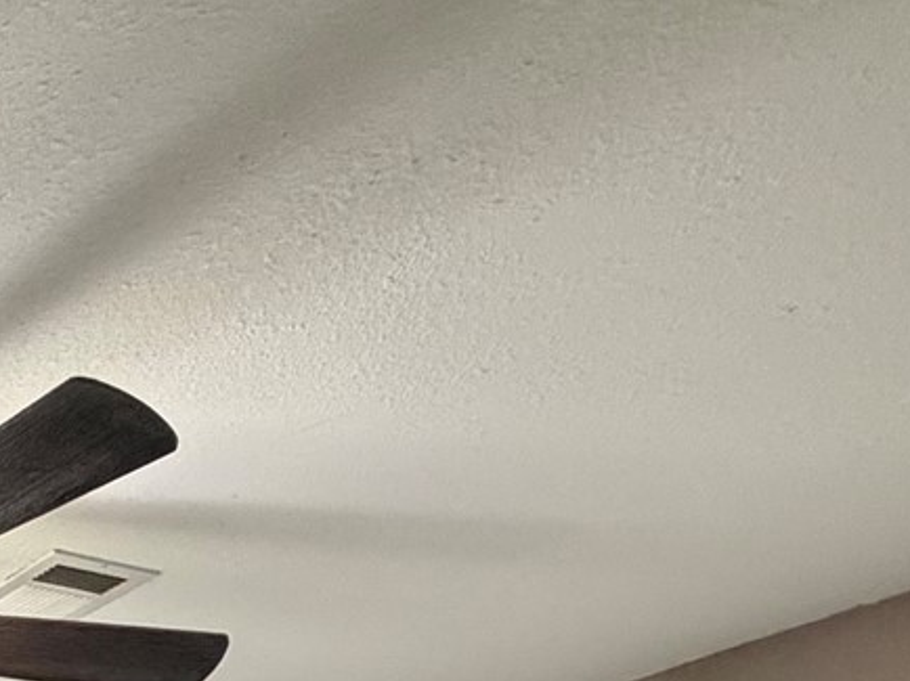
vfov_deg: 16.2
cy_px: 1473
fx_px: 1629
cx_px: -356
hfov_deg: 25.5
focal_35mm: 62
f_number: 2.2
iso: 400
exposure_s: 1/60
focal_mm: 2.22
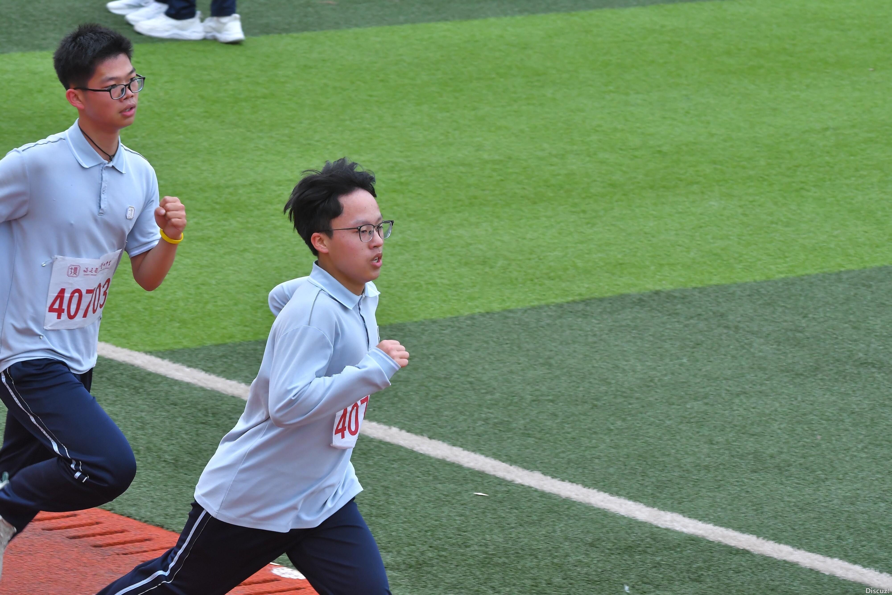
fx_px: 7805
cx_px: 446
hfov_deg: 6.5
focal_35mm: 315
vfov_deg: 4.4
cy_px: 298
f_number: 11
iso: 1000
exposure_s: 1/500
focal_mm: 210
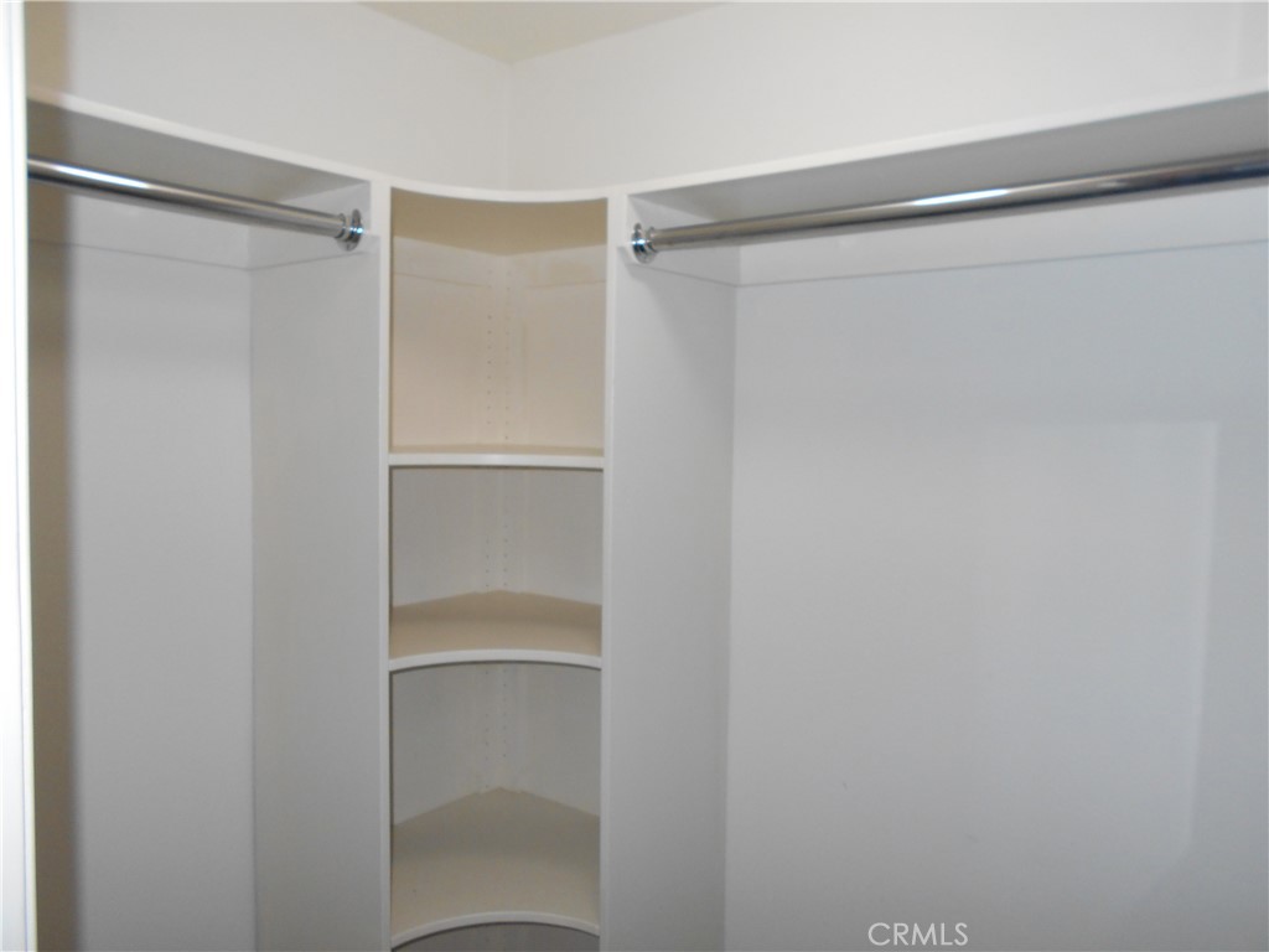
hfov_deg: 67.3
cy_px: 476
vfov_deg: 53.1
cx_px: 634
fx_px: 953
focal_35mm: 26
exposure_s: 1/25
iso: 200
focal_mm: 4.6
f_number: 3.2
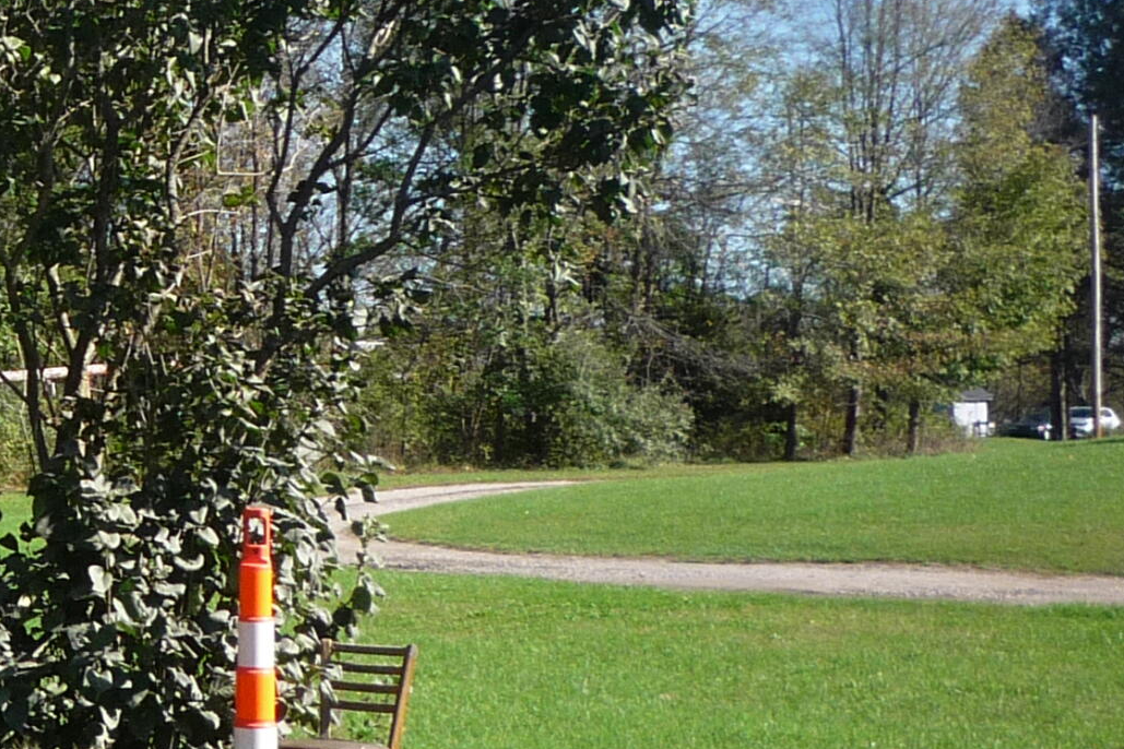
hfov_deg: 19.1
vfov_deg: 14.1
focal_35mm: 97
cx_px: -428
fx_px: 3028
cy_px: 330
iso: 100
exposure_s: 1/320
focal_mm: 5.2
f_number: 4
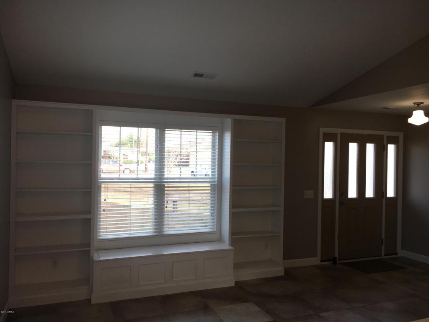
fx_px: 359
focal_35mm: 29
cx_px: 214
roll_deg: -1.5
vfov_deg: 48.2
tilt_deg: -1.0
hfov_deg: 61.7
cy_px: 161
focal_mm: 4.15
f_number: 2.2
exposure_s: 1/120
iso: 50
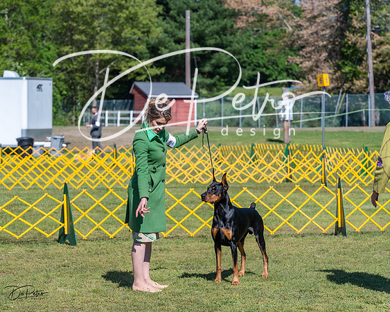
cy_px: 156
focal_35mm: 144
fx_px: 1663
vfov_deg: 10.7
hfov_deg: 13.4
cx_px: 187
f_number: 6.3
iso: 250
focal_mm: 128
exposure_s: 1/1250
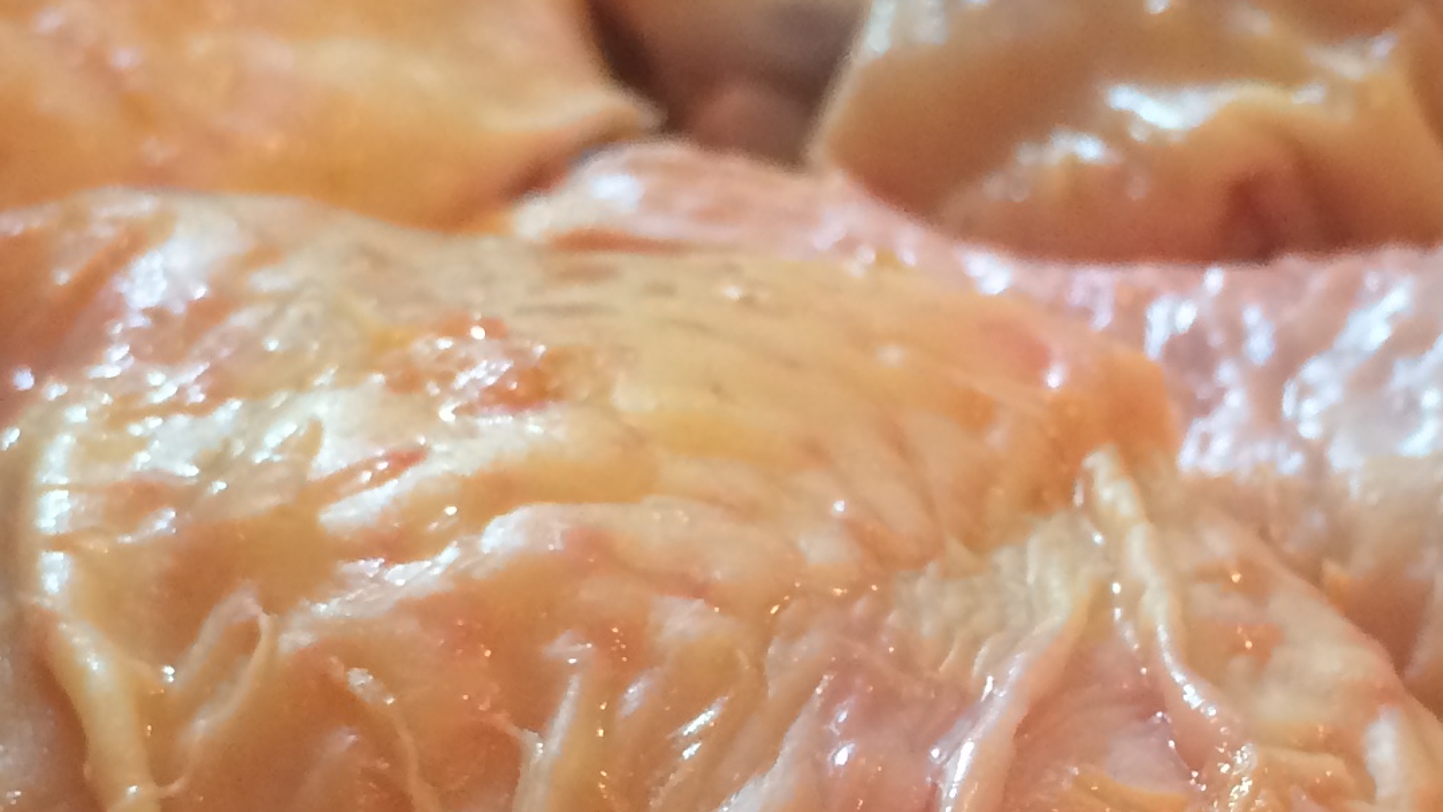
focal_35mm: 96
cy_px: 766
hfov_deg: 22.1
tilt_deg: -32.5
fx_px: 3673
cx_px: 1002
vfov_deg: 12.5
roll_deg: +1.0
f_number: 2.2
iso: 100
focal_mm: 4.15
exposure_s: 1/30
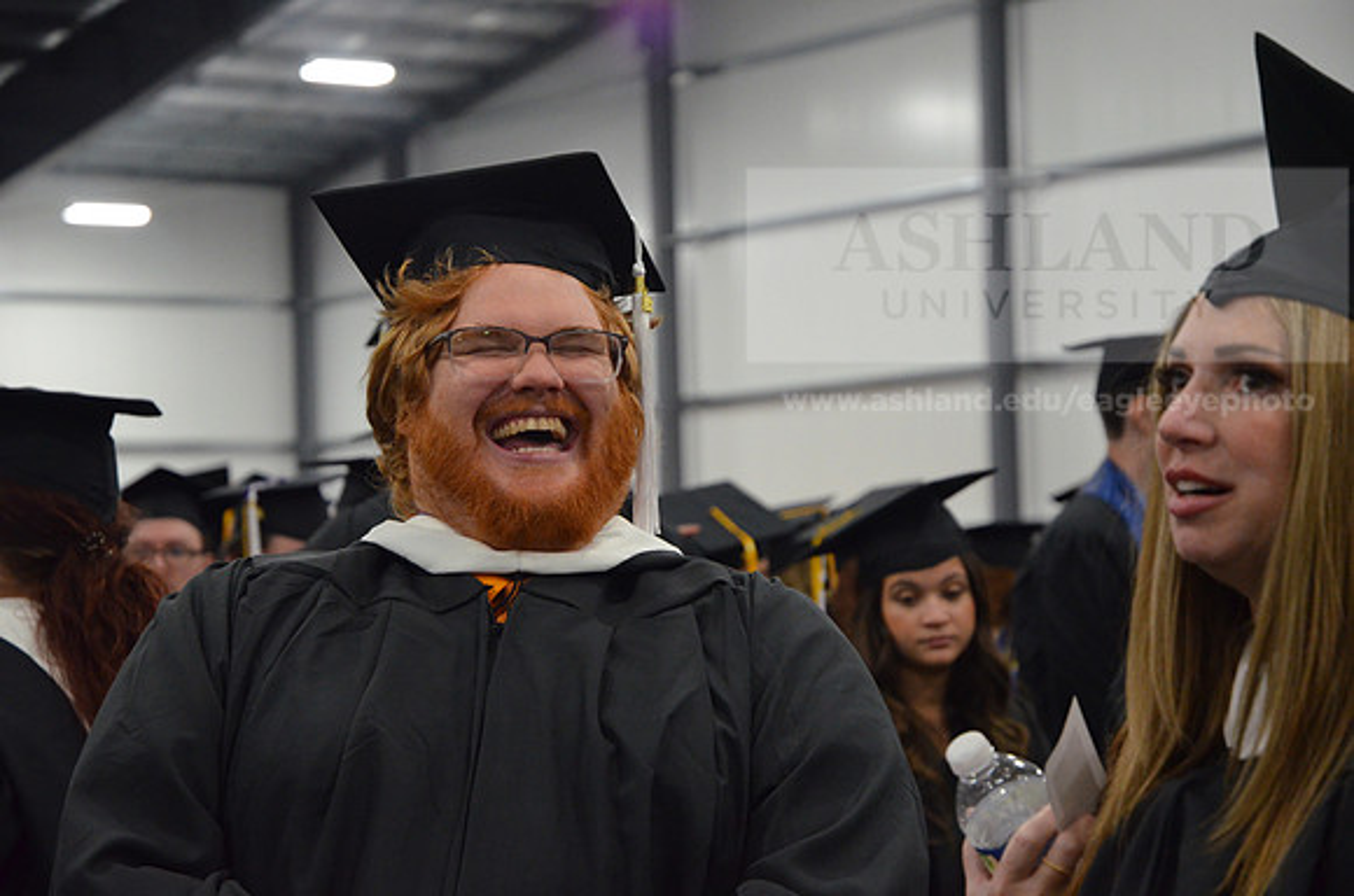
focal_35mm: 105
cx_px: 677
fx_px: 3940
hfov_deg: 19.5
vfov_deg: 13.0
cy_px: 448
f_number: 4.5
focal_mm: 70
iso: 2500
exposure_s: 1/125
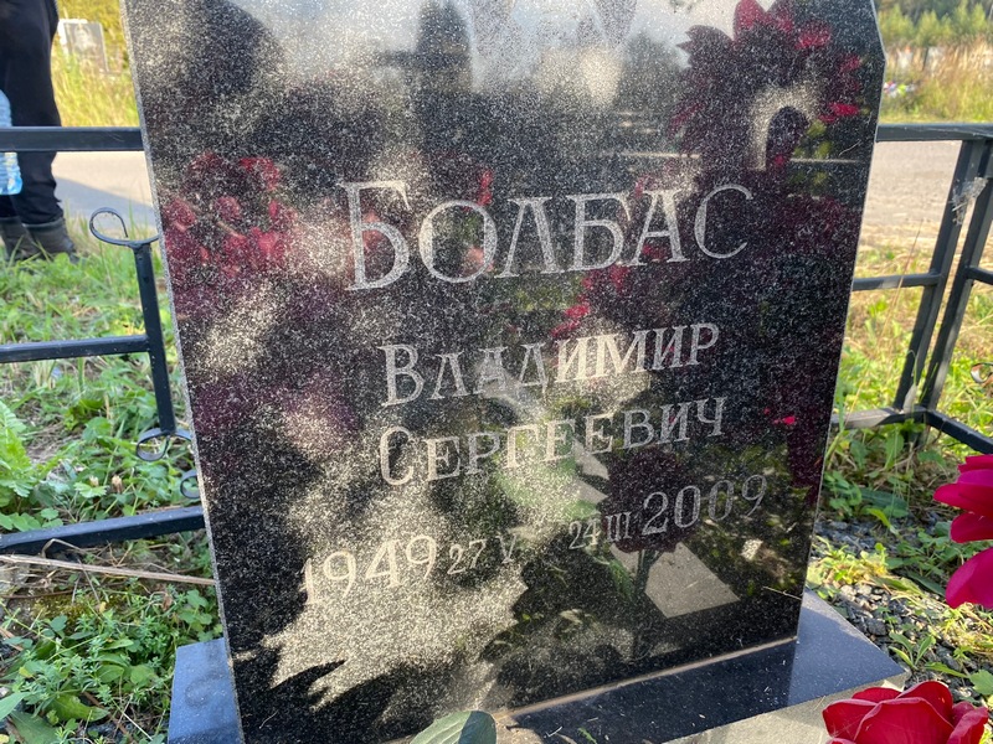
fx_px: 746
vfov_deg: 53.1
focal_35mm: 26
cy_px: 372
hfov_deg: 67.3
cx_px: 496
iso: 32
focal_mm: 4.25
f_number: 1.8
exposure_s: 1/176
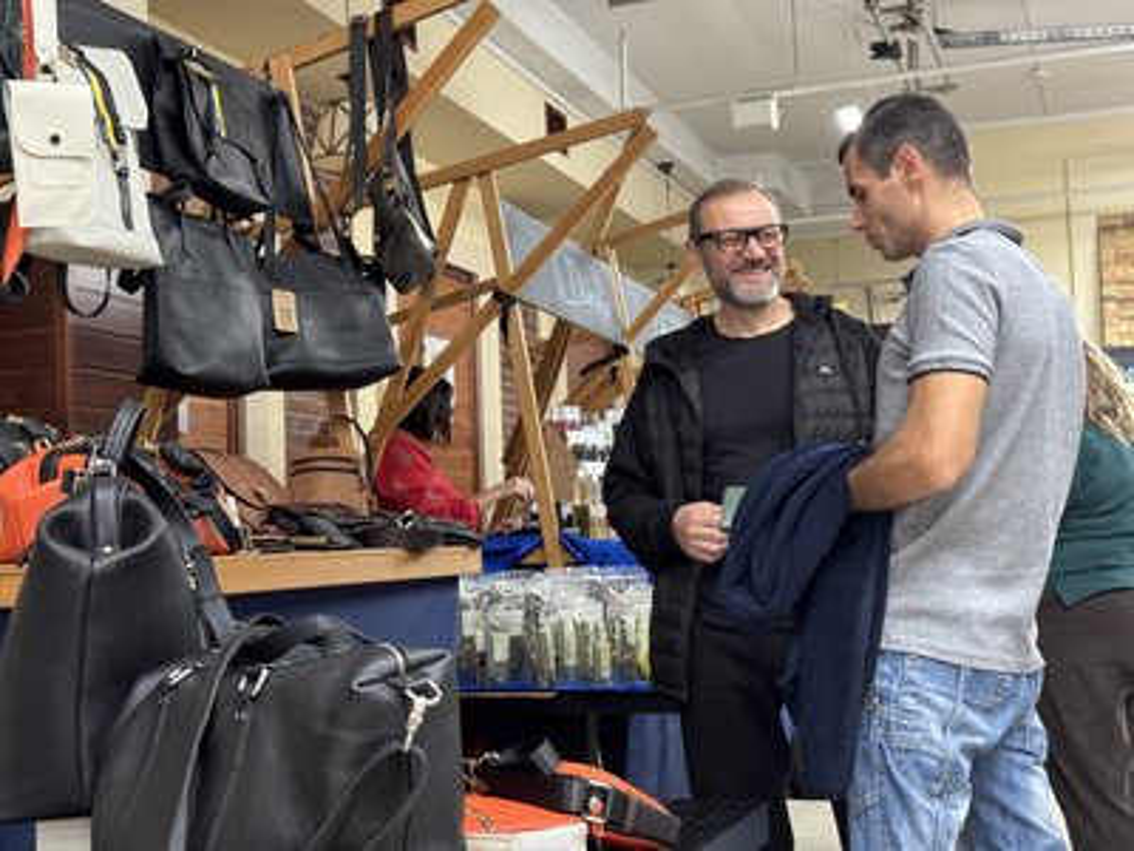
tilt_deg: +5.4
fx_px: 1572
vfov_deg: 30.3
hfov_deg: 39.7
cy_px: 426
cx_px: 567
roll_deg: +0.0
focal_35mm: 48
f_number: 1.78
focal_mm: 6.76
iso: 200
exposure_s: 1/33
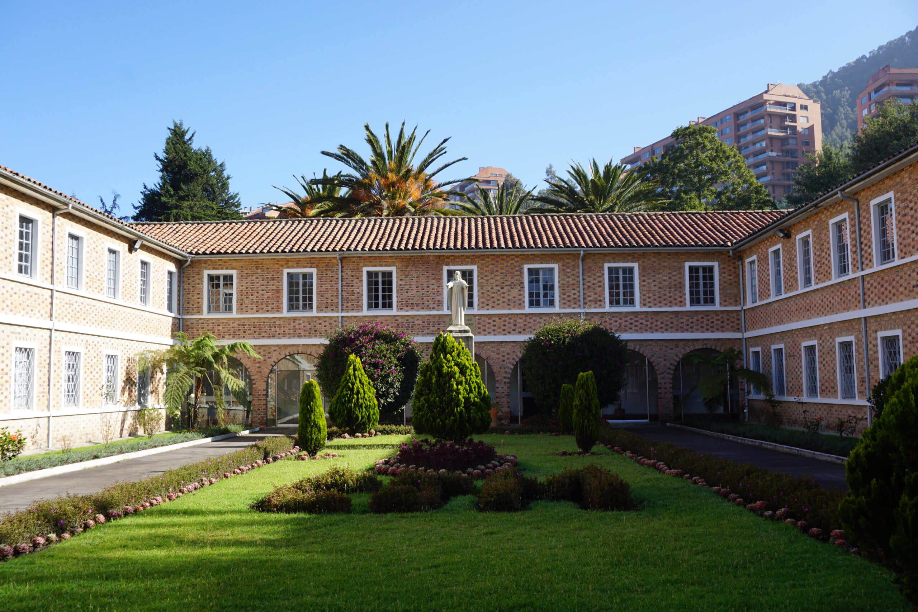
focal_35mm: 34
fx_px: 880
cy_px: 306
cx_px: 459
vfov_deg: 38.4
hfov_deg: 55.1
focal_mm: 23
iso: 100
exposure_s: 1/100
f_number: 9
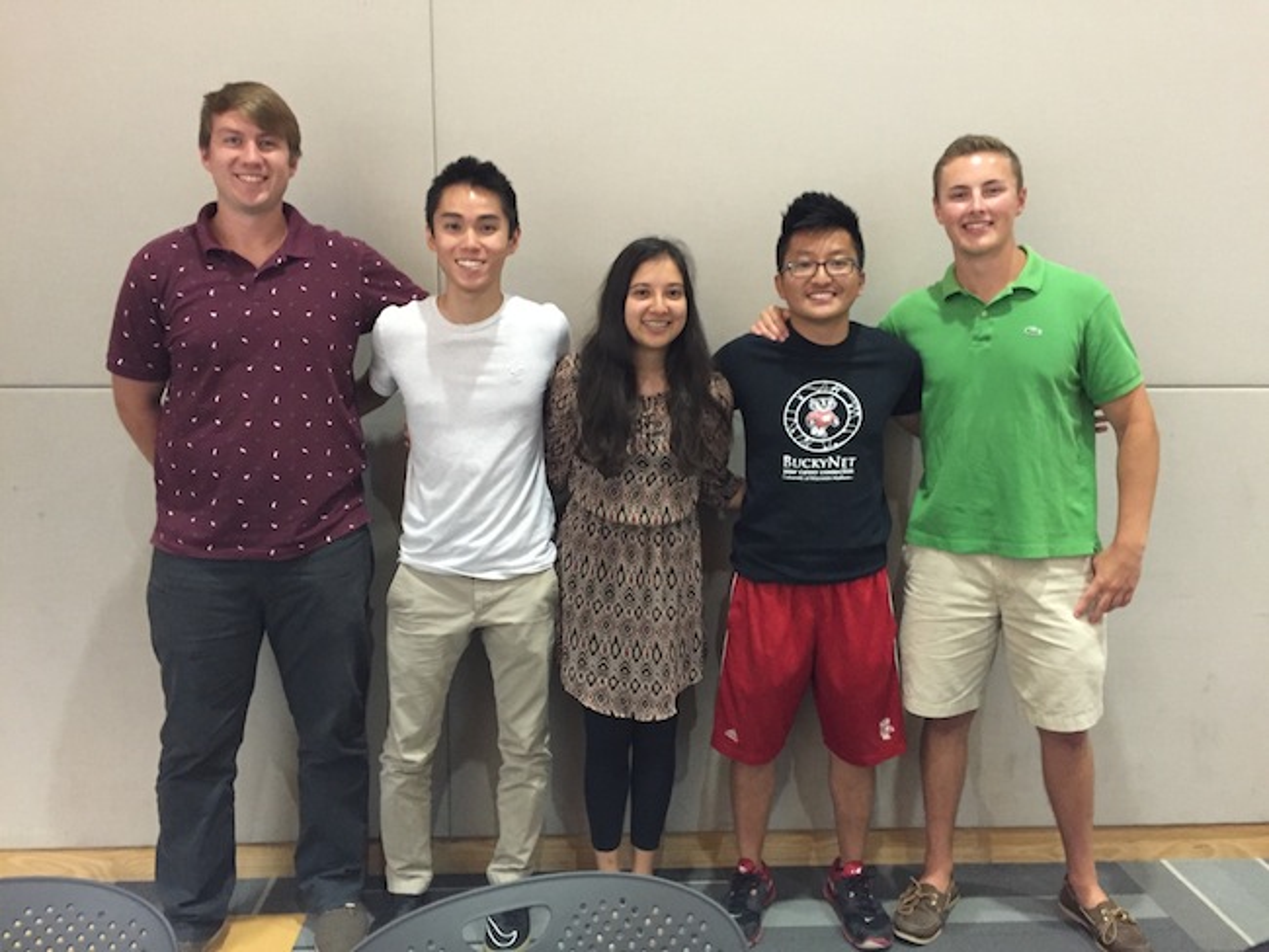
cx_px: 634
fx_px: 1064
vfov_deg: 48.3
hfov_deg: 61.6
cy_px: 476
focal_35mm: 29
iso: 250
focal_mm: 4.15
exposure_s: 1/15
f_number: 2.2
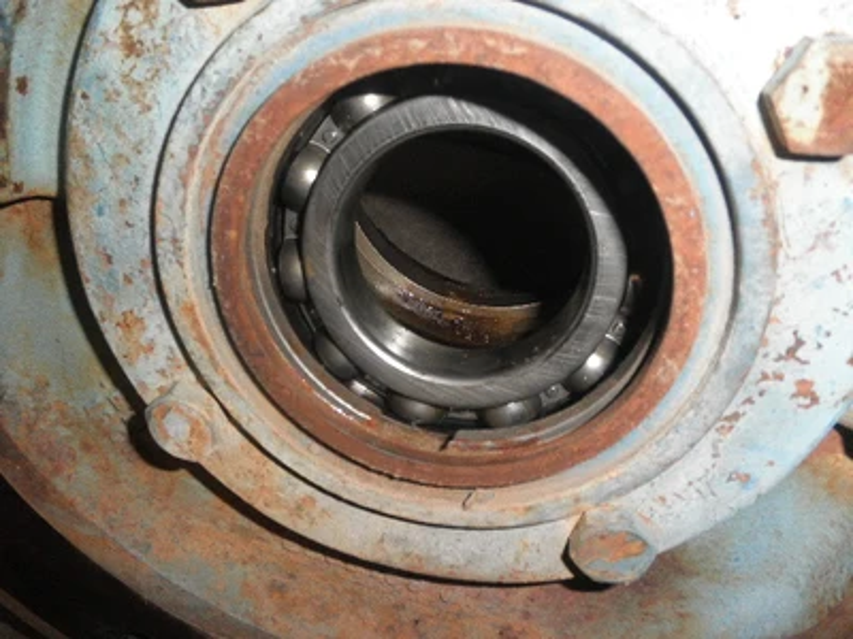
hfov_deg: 63.4
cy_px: 320
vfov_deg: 49.7
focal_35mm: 28
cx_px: 426
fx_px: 690
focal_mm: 5
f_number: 8.5
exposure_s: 1/30
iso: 200
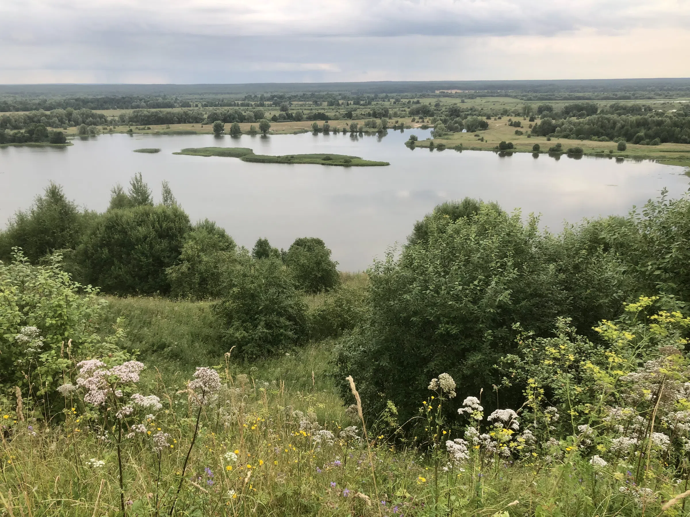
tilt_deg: -17.5
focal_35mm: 28
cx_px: 345
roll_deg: -1.7
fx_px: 558
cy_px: 258
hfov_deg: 63.4
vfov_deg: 49.7
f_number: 1.8
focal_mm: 3.99
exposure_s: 1/353
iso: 20
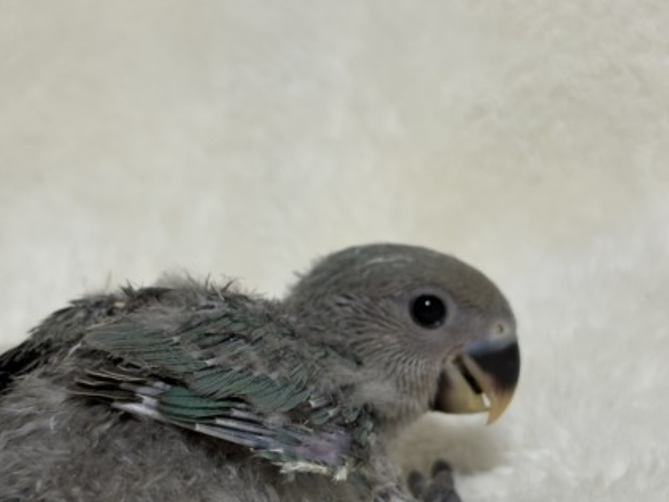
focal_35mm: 79
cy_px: 313
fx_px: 1527
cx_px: 310
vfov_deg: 18.6
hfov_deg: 24.7
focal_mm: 5.96
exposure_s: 1/33
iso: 125
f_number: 1.6
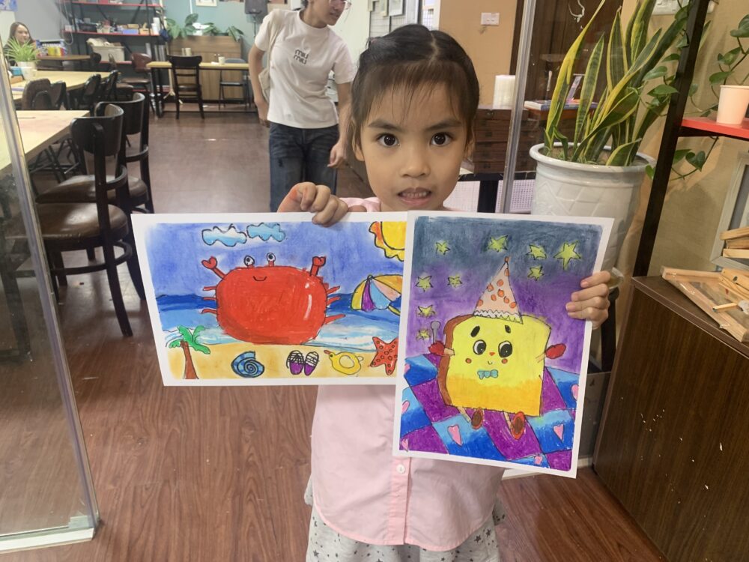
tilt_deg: -23.6
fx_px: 563
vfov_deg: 53.1
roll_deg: -2.0
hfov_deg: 67.3
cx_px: 374
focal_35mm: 26
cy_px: 281
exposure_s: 1/50
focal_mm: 4.25
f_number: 1.8
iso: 100
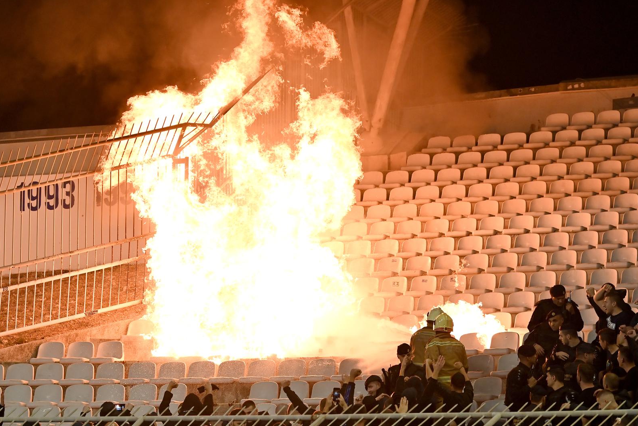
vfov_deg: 11.3
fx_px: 2144
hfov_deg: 16.9
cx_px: 319
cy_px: 214
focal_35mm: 121
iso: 2000
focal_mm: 120
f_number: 2.8
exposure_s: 1/2000
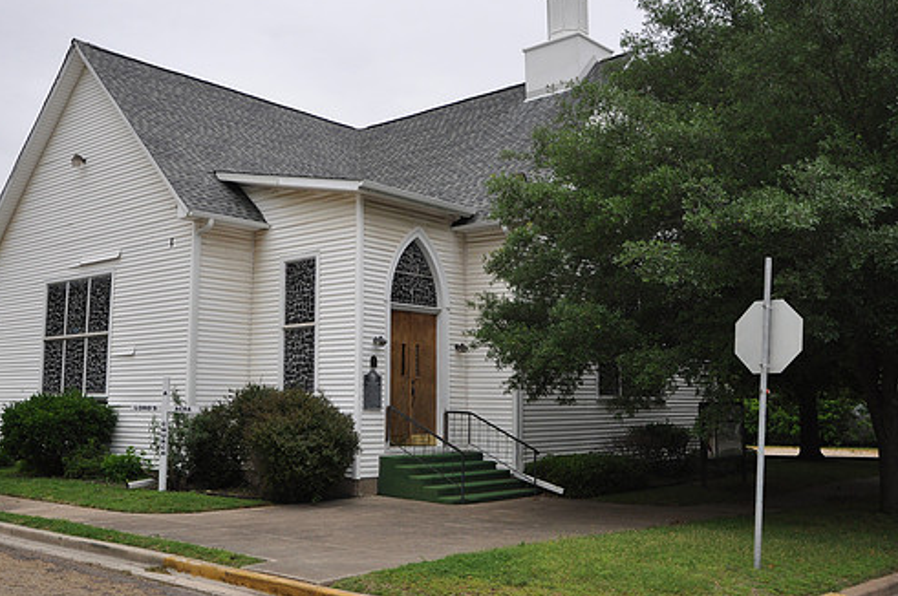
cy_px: 268
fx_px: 972
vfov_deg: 34.1
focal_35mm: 39
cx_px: 390
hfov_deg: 49.5
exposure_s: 1/200
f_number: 3.8
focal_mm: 22
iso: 400
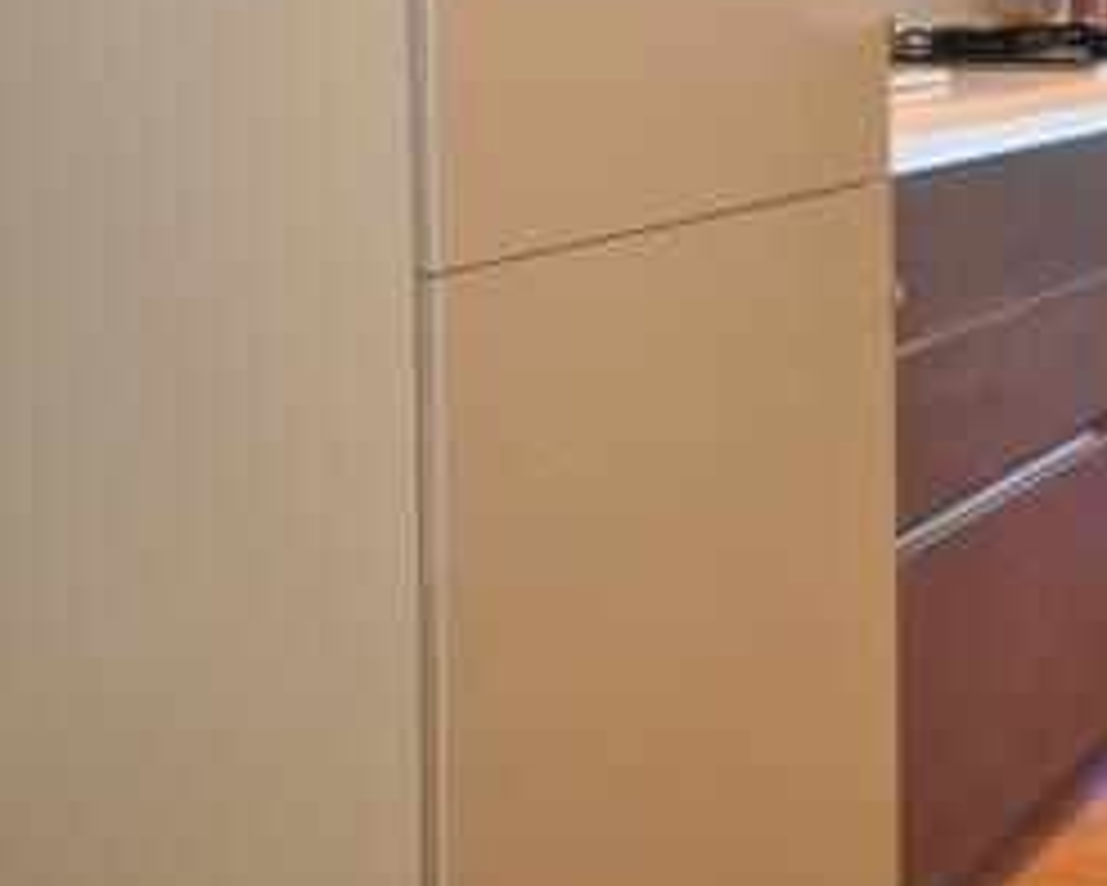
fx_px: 1844
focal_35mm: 56
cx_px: 1328
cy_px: -18
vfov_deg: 25.6
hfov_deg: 28.9
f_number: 7.1
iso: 200
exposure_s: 1/10
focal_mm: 15
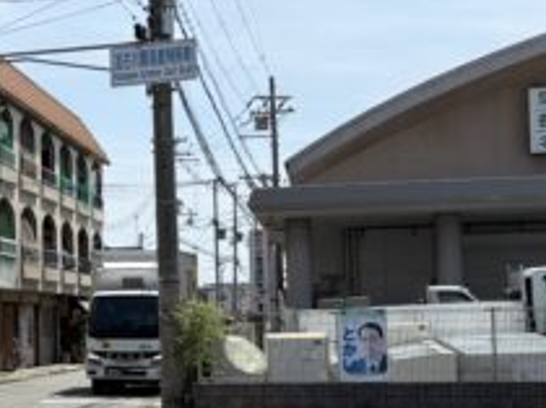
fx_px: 1418
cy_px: 279
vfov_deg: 16.3
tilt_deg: +3.1
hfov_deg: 20.7
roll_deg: +1.5
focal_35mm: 90
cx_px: -61
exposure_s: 1/4608
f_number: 1.6
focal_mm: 5.96
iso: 50
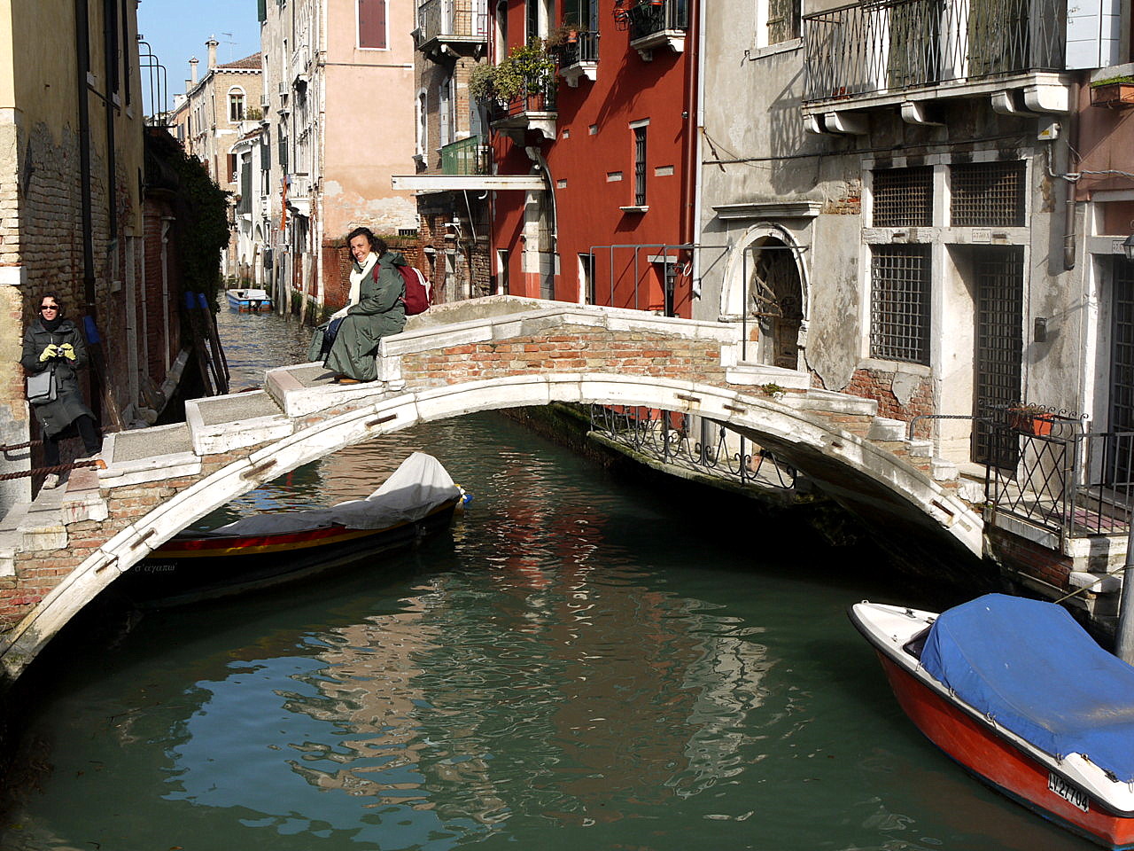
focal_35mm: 46
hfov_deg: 41.2
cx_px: 567
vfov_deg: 31.5
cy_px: 426
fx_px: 1507
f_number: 13
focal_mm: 23
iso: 100
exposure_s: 1/125
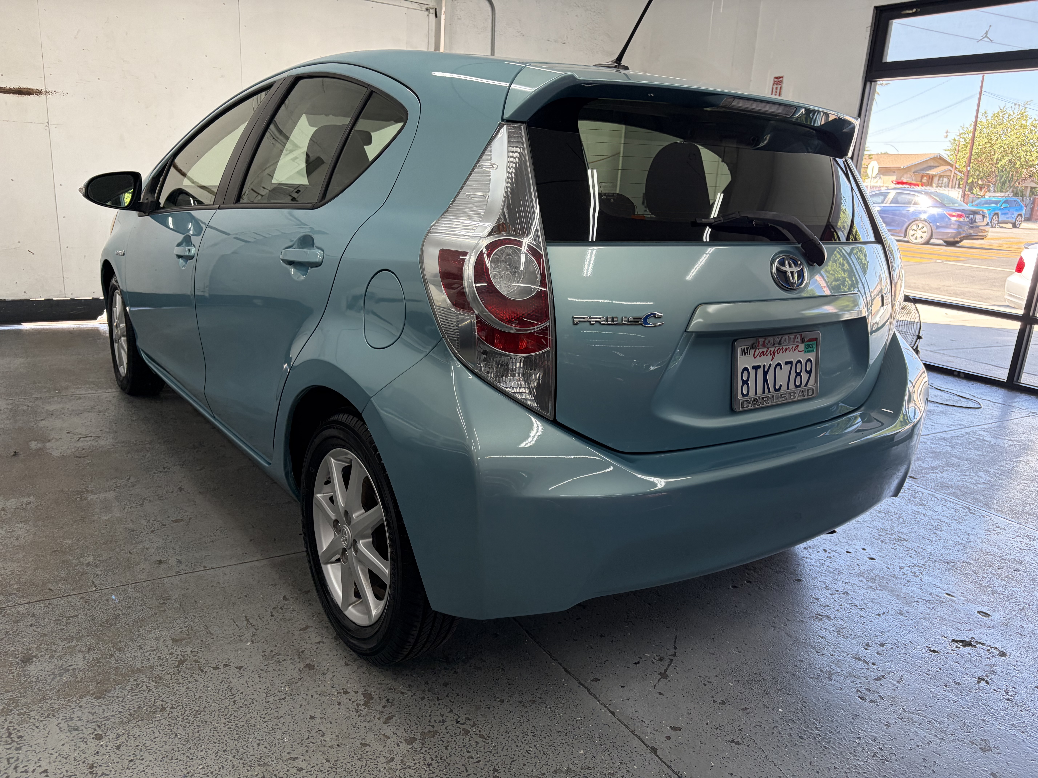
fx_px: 780
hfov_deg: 67.3
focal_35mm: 26
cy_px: 389
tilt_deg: -15.6
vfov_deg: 53.1
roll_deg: -2.2
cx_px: 519
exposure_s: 1/164
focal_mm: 5.96
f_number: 1.6
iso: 125
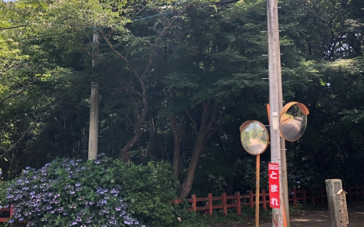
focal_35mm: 38
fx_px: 377
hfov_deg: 51.4
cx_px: 157
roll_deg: +0.9
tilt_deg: +11.2
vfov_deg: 33.6
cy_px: 102
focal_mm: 4
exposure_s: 1/183
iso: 20
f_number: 1.8
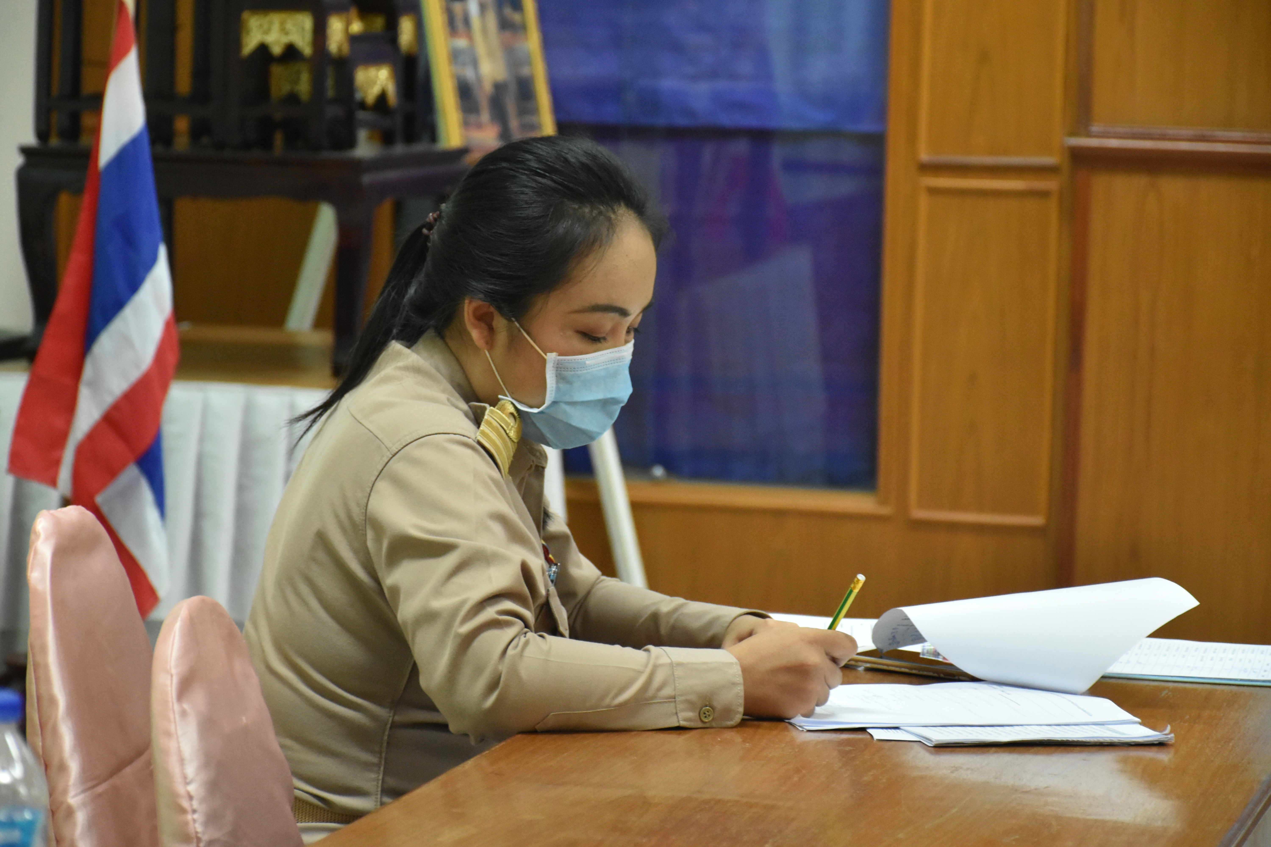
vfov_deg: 9.6
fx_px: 5031
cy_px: 424
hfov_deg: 14.4
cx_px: 636
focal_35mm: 142
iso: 3200
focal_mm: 95
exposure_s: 1/125
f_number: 5.3
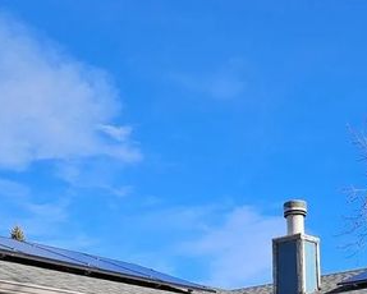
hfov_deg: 23.5
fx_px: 870
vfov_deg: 18.2
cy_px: 358
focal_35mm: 80
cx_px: 284
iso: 32
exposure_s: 1/1704
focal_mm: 5.4
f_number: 1.8
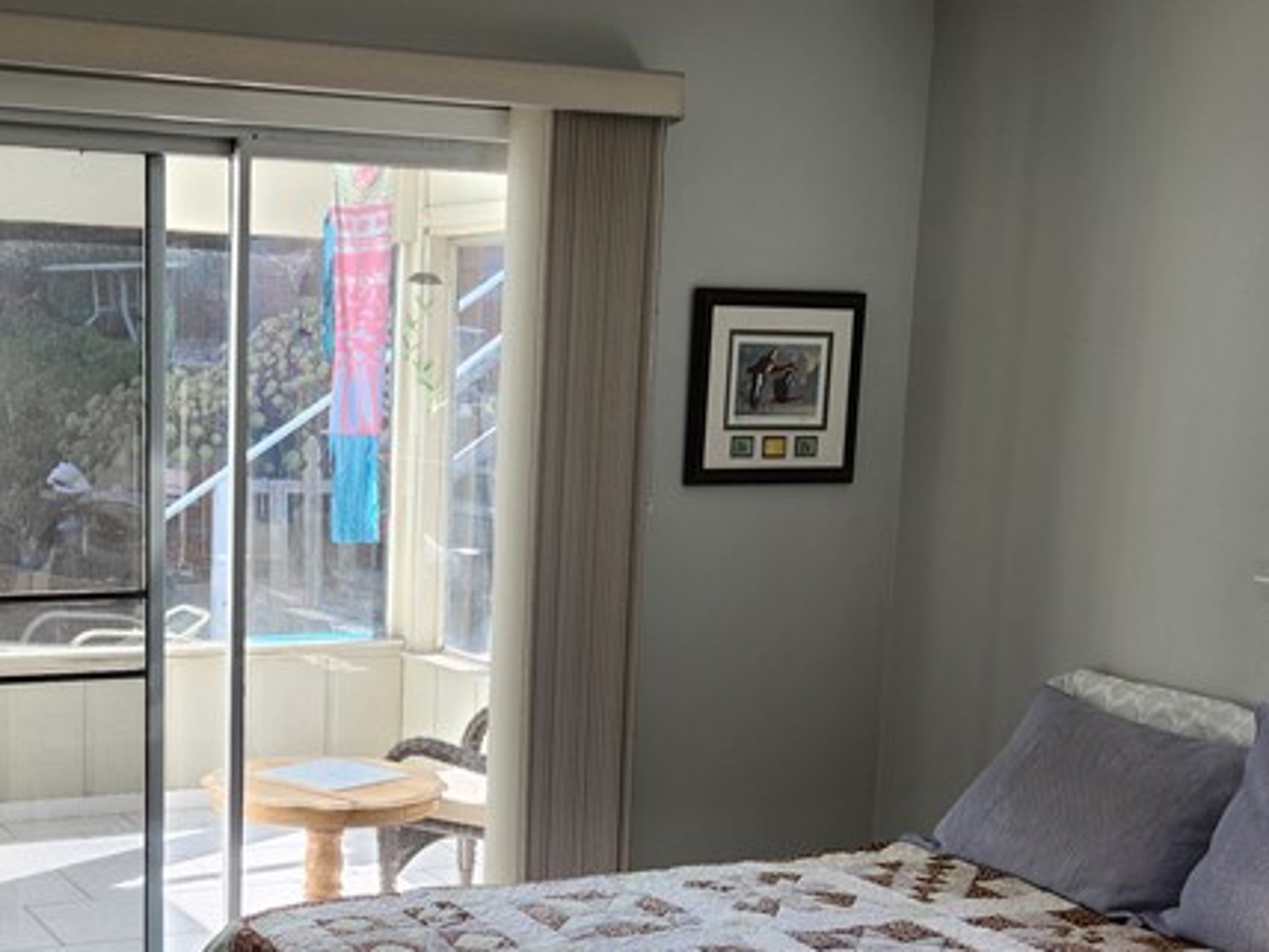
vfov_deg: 26.4
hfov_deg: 34.5
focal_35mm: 55
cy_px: 649
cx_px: 377
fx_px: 2016
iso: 32
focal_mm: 5.4
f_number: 1.8
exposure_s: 1/180
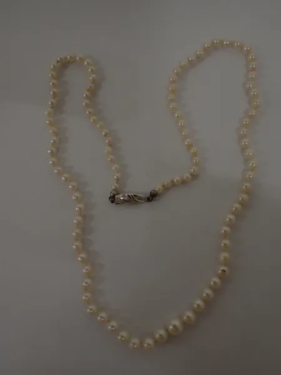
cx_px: 140
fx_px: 325
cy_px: 188
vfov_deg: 60.0
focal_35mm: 30
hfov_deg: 46.8
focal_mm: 5.4
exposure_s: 1/125
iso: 160
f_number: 2.3
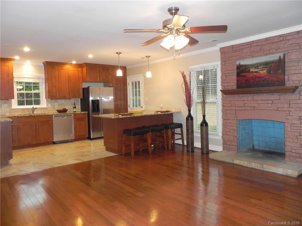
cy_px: 113
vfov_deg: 53.1
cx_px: 151
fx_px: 227
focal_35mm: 26
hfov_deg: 67.3
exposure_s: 1/30
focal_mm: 4.6
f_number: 2.8
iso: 200
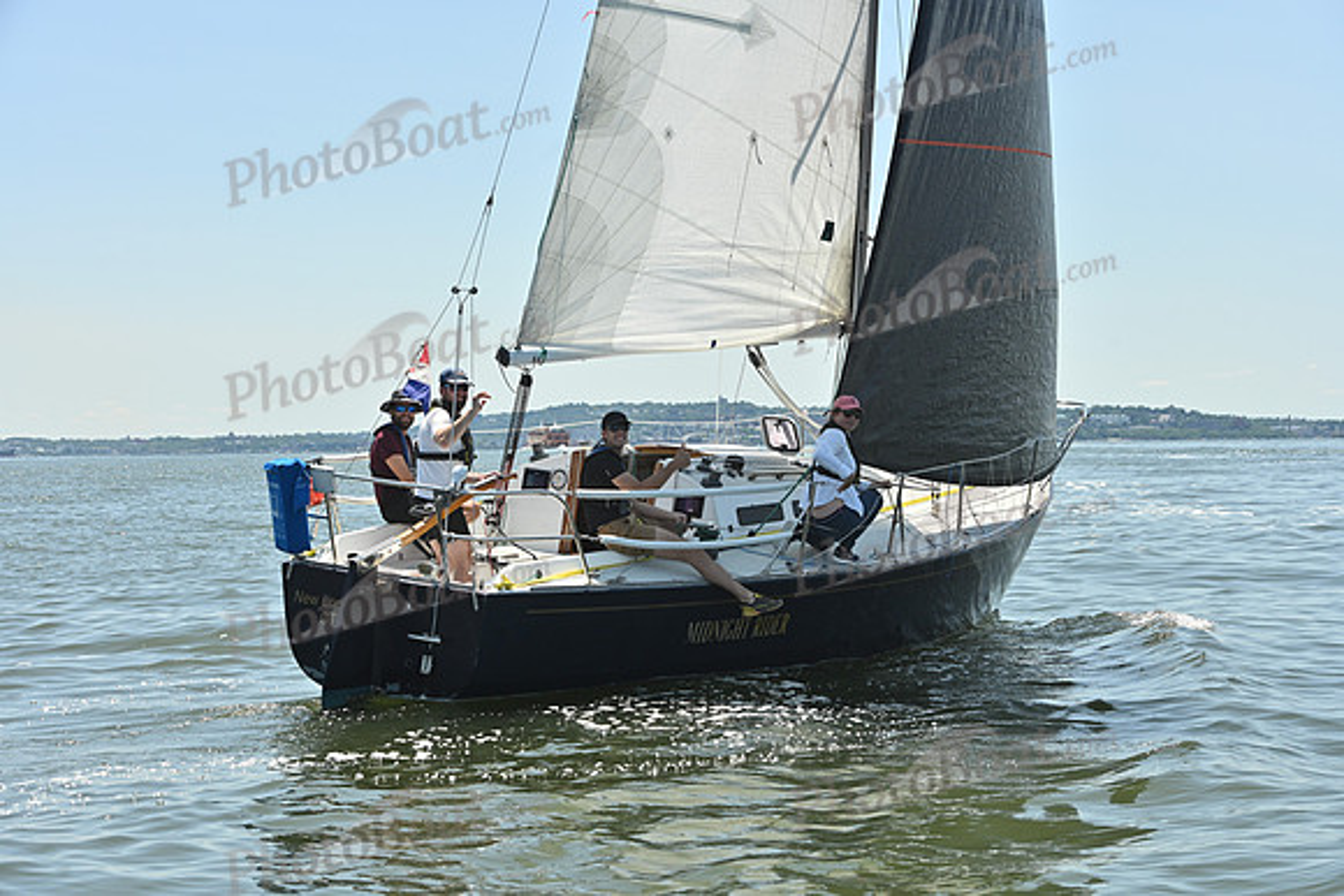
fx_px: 2614
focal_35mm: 70
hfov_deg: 28.8
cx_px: 672
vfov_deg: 19.5
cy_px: 448
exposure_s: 1/1000
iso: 320
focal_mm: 70
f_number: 9
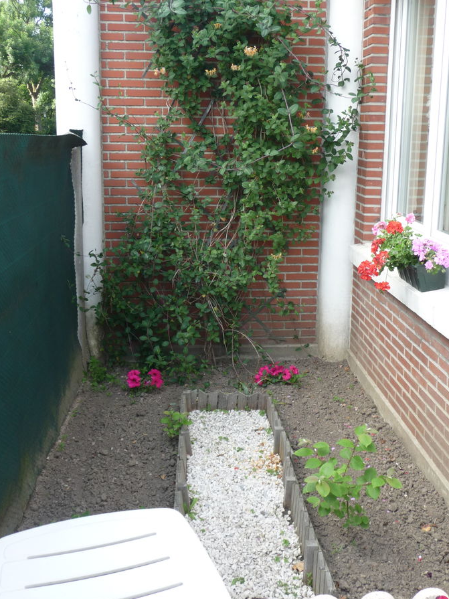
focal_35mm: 38
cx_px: 237
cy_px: 273
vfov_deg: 48.9
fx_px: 657
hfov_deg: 37.7
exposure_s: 1/60
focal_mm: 5.6
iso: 100
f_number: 3.6
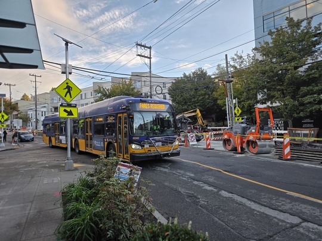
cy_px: 120
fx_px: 214
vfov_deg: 58.9
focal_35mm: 23
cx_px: 161
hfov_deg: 73.9
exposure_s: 1/359
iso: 25
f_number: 1.7
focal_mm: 6.3
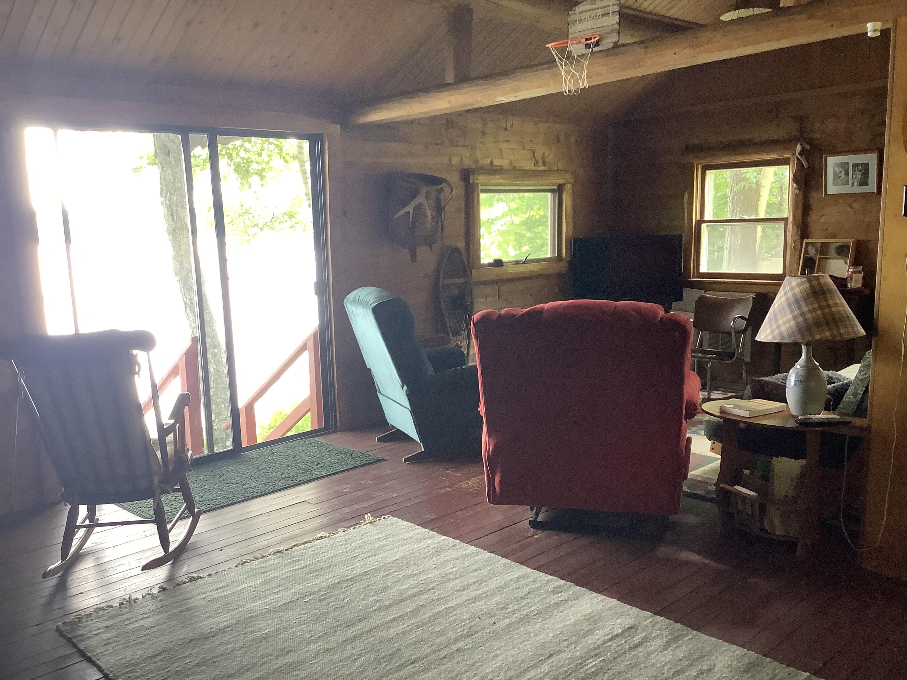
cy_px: 340
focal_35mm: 31
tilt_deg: -9.1
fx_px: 812
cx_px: 454
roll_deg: +1.3
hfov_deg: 58.4
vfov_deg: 45.4
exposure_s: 1/60
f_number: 2.4
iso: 125
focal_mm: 3.3
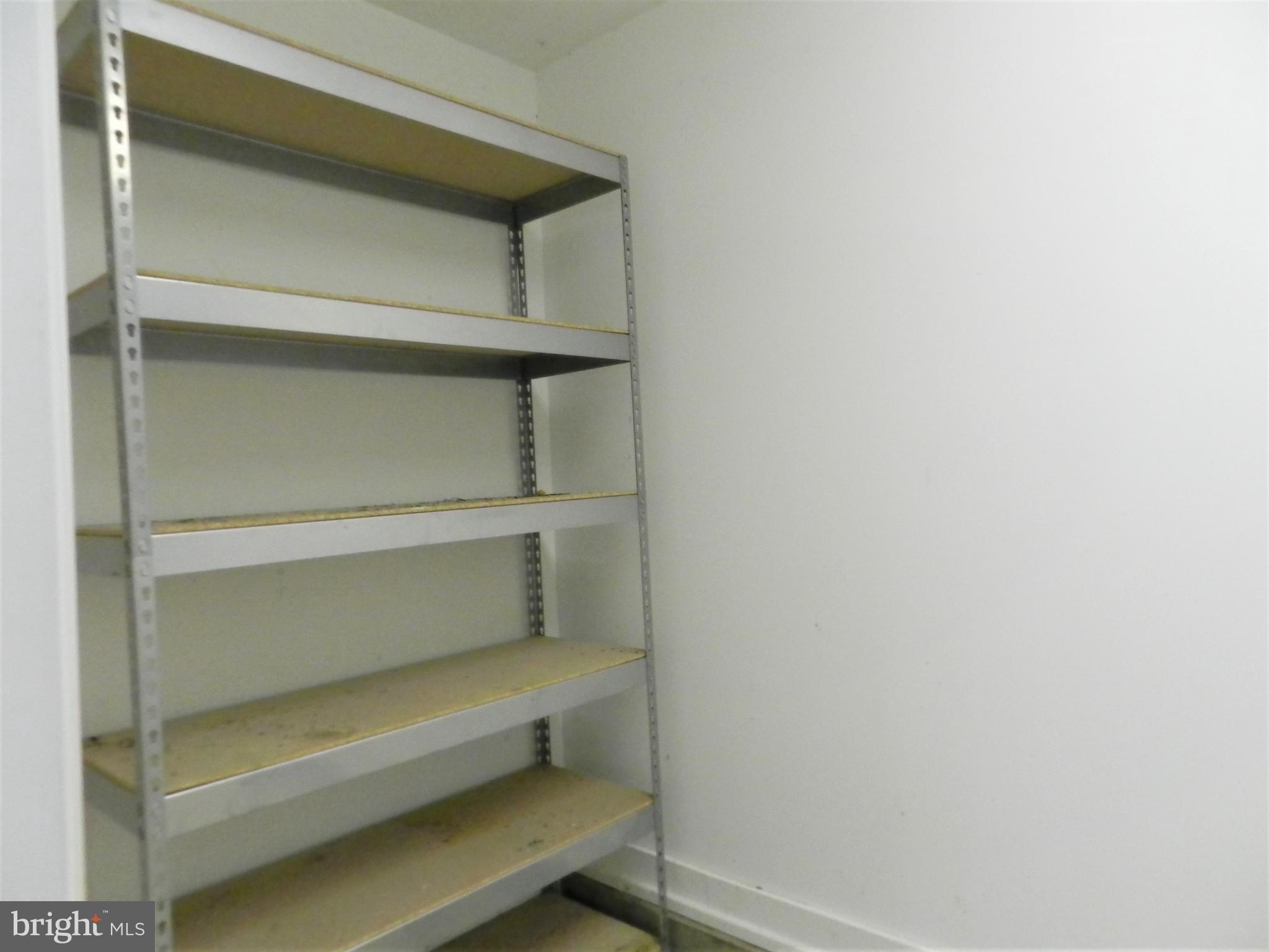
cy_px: 476
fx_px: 843
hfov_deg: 73.9
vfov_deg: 58.9
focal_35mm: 23
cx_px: 634
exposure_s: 1/4
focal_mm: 4
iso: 200
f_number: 3.4
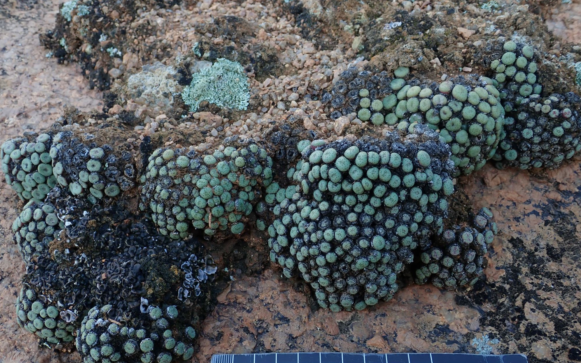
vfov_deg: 37.1
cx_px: 291
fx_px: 538
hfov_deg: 56.7
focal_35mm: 34
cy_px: 216
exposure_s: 1/80
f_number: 3.2
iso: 100
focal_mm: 5.87
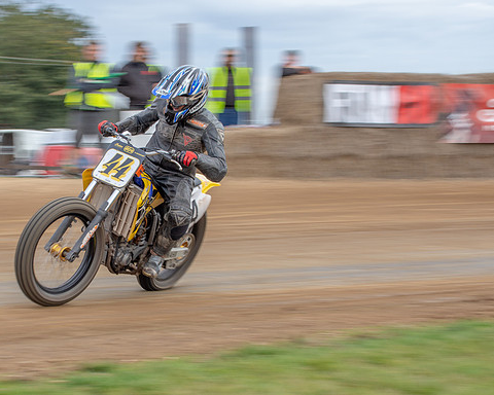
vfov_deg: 12.7
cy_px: 192
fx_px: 1769
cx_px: 101
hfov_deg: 15.8
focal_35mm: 121
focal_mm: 52
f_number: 9
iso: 160
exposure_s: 1/125
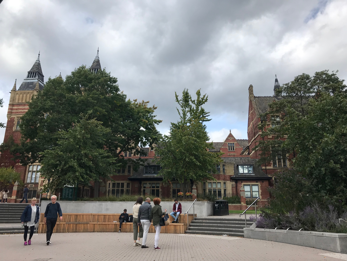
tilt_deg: +17.1
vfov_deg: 49.7
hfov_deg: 63.4
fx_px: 281
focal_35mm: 28
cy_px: 130
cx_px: 174
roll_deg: +0.2
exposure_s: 1/2037
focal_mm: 3.99
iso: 20
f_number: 1.8
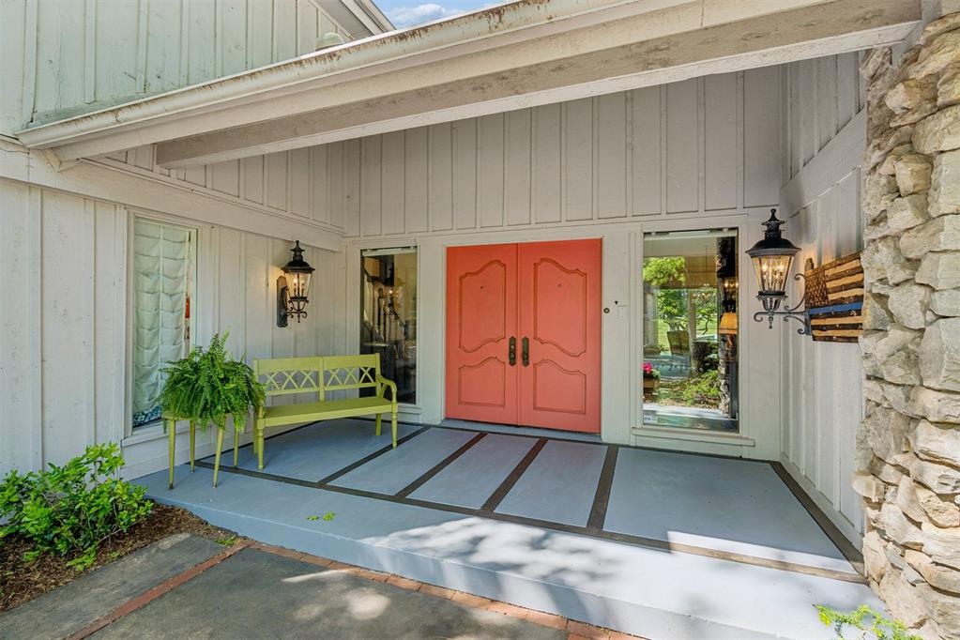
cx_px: 480
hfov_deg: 96.7
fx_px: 427
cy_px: 320
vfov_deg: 73.7
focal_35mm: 16
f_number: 8
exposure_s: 1/80
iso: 200
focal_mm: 16
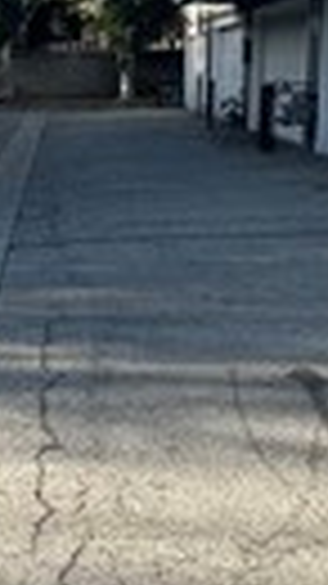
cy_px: 252
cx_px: -207
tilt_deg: -8.8
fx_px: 1161
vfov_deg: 28.2
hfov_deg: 14.6
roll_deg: -0.2
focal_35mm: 75
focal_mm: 2.22
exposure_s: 1/600
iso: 40
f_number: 2.2
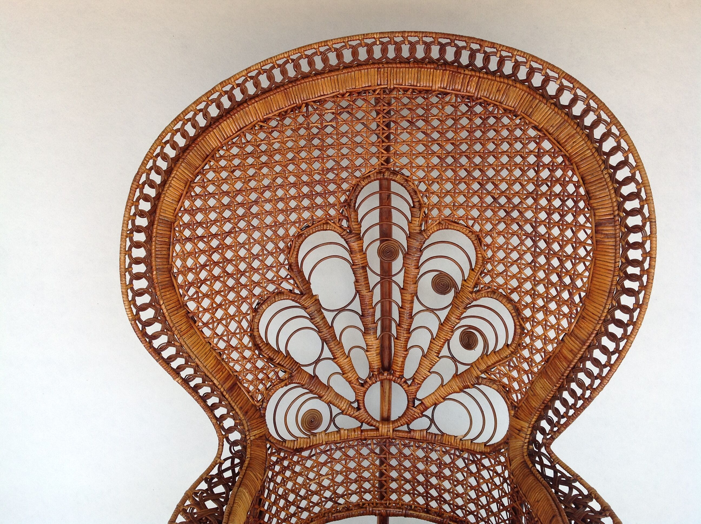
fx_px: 708
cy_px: 262
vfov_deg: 40.6
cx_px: 350
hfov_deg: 52.7
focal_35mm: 35
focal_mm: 4.28
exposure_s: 1/250
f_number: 2.4
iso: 80
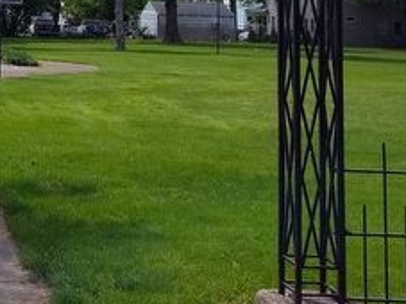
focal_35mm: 81
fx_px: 950
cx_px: -107
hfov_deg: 21.9
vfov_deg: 17.4
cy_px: -61
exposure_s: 1/3157
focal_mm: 5.56
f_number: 1.8
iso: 100
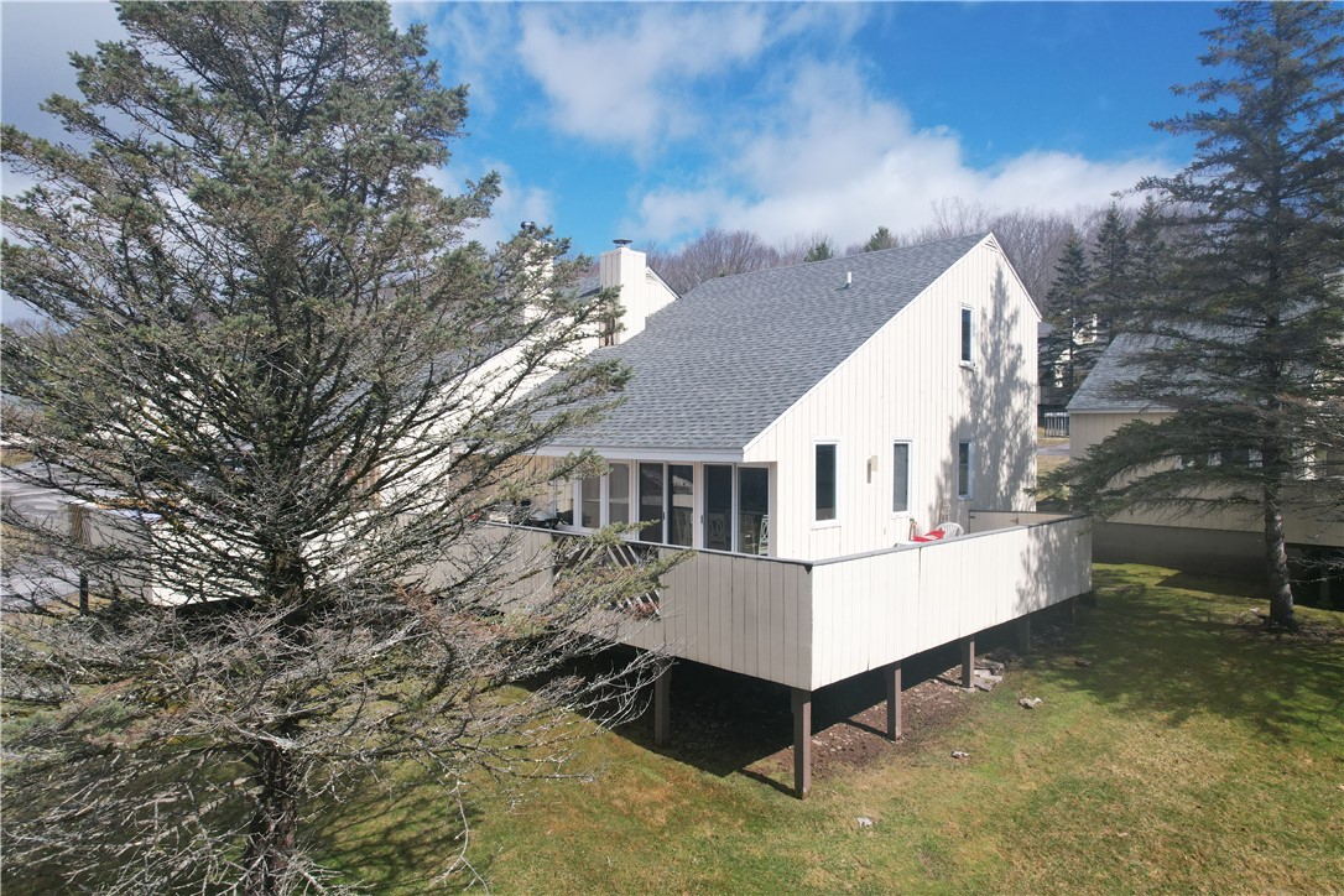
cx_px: 672
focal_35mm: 22
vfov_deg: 57.2
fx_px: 821
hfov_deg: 78.6
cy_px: 448
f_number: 2.8
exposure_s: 1/2500
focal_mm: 8.38
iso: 200
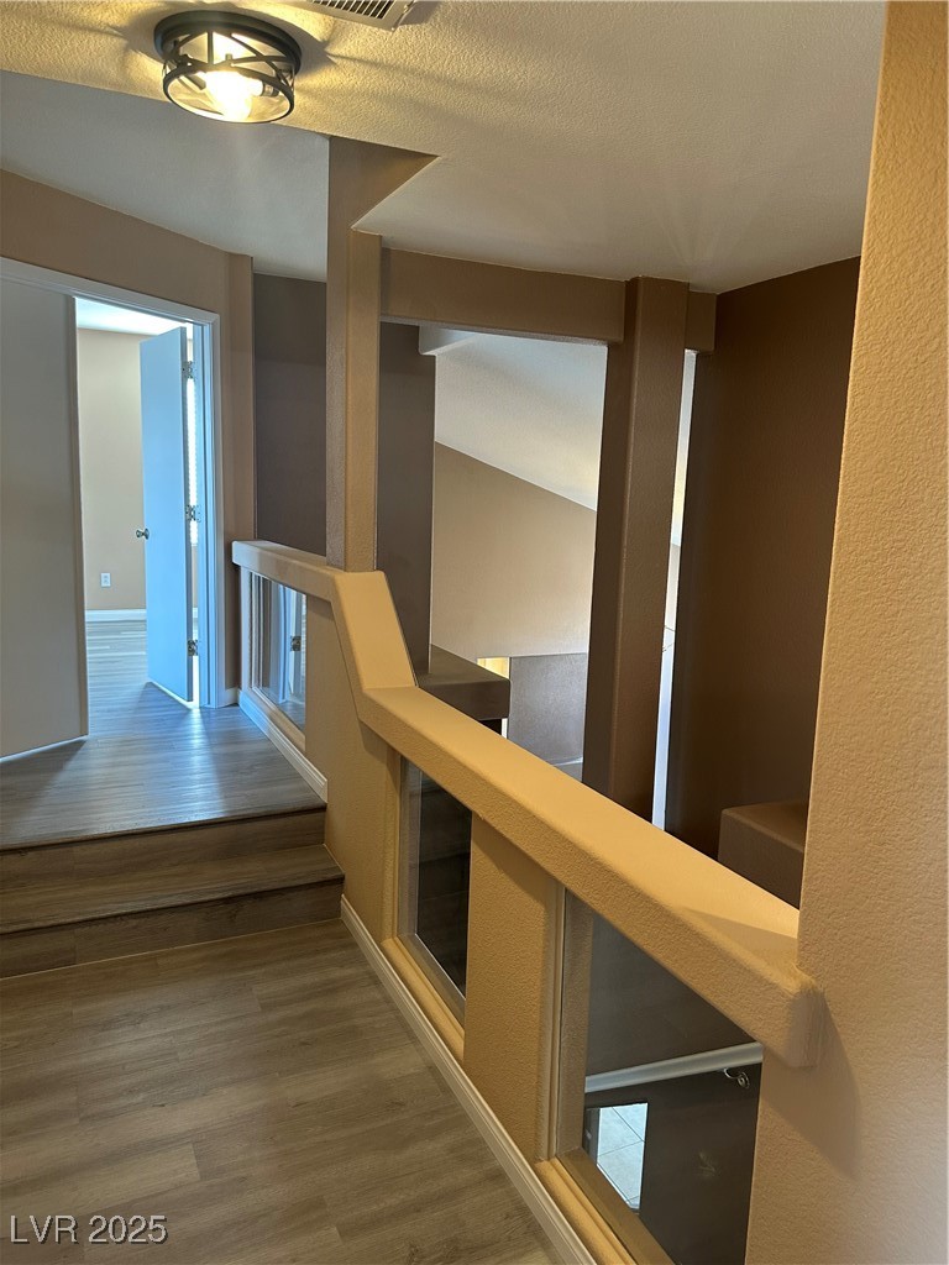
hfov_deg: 56.8
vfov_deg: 71.6
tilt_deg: -7.7
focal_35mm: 24
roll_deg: -3.2
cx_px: 474
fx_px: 877
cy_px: 632
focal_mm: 6.86
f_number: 1.78
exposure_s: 1/60
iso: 160
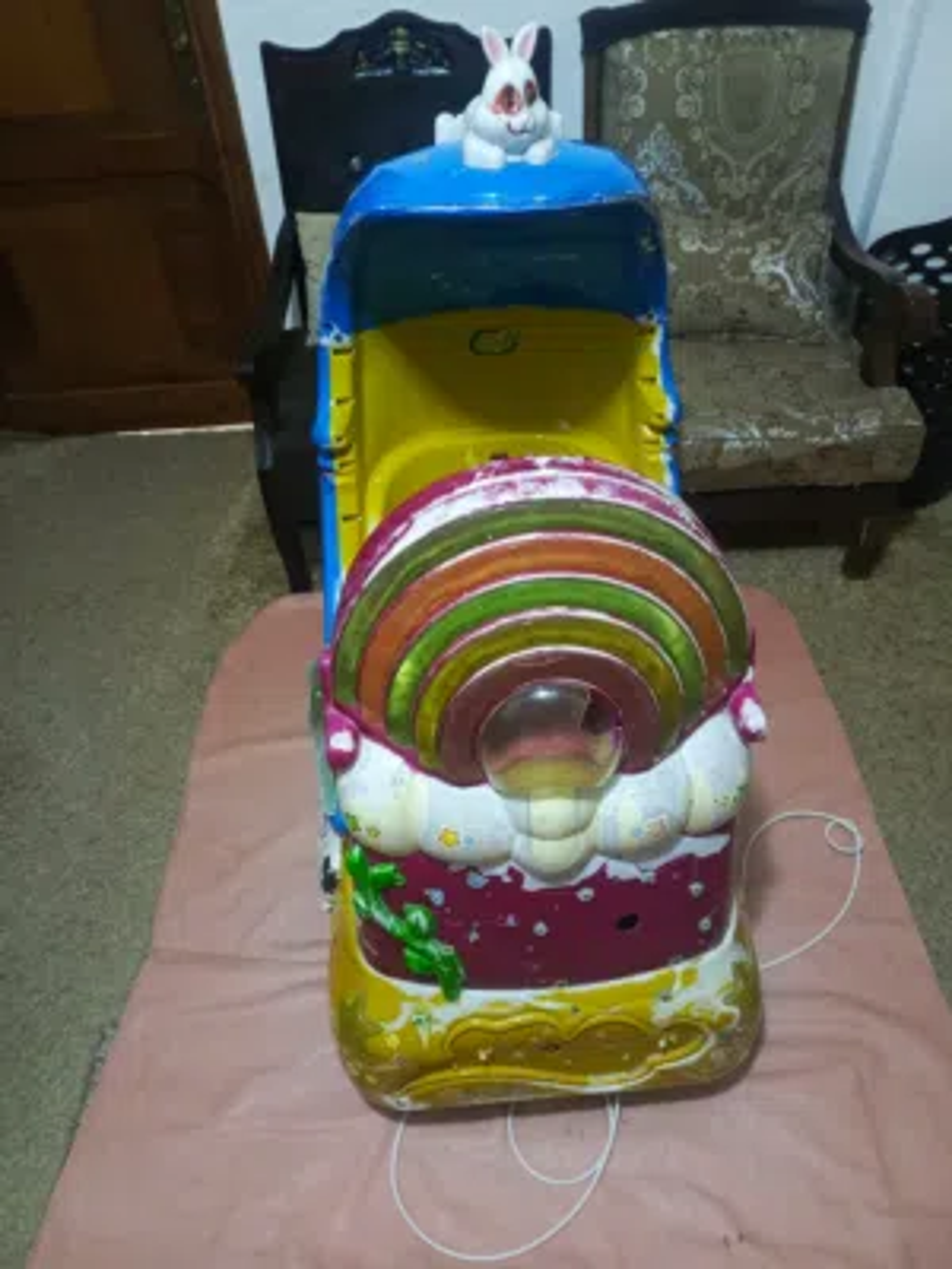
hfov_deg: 58.9
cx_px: 476
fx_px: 843
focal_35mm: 23
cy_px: 634
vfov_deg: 73.9
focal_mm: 5.25
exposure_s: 1/33.3
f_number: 1.75
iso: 3001
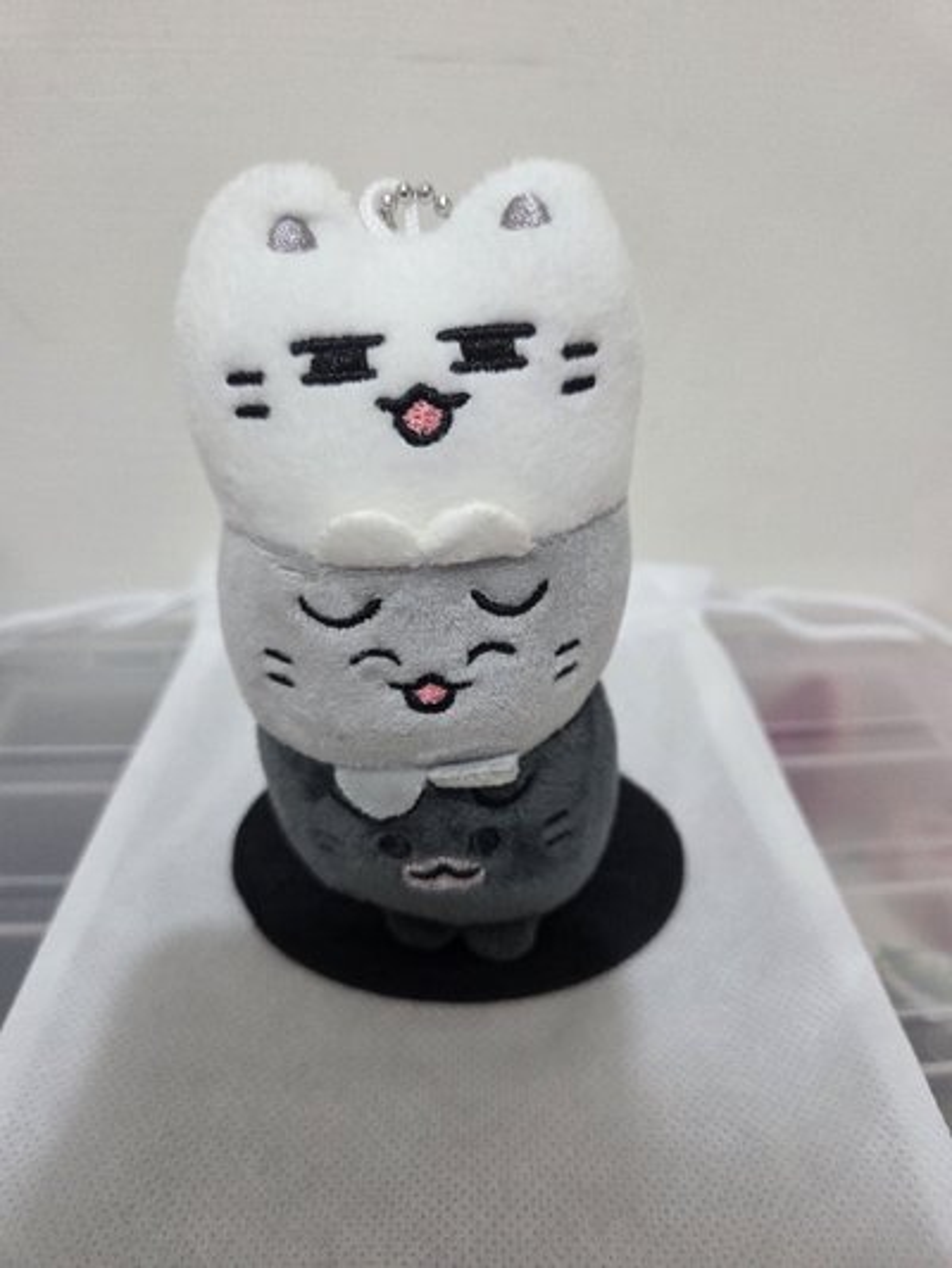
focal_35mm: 23
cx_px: 476
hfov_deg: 58.9
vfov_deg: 73.9
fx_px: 843
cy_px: 634
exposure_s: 1/120
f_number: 1.8
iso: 640
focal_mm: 5.4
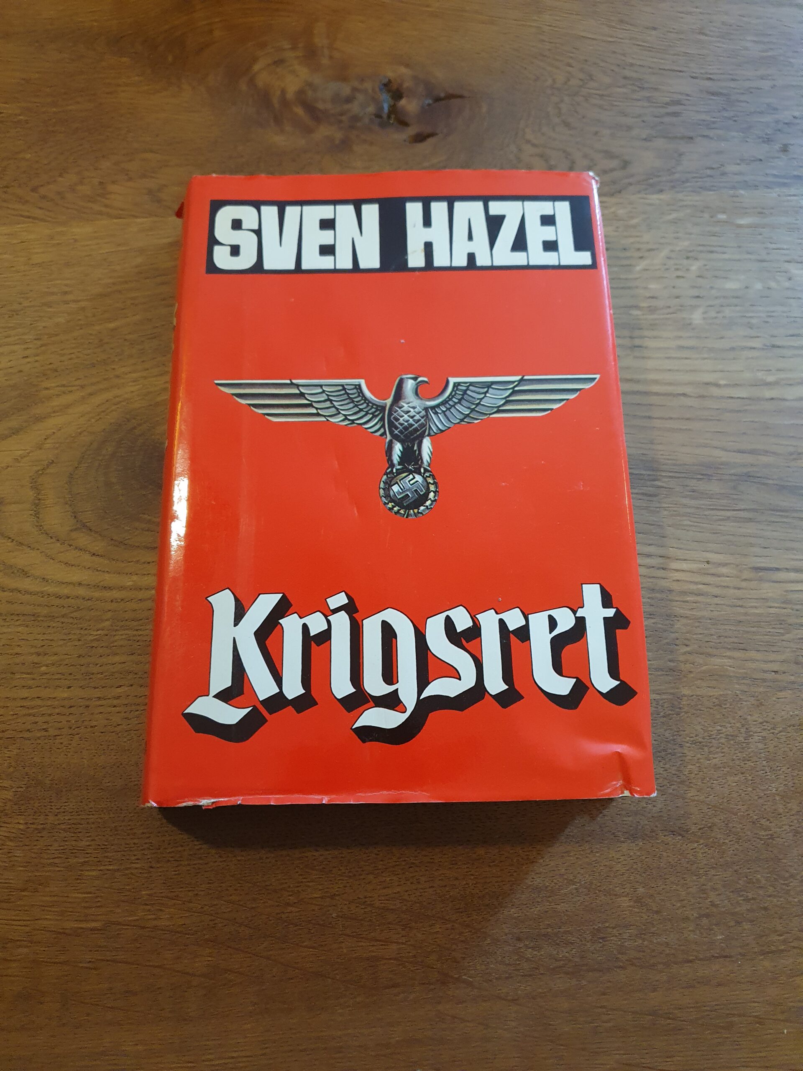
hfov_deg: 53.1
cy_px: 536
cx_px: 402
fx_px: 804
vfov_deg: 67.3
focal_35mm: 26
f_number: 1.5
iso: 250
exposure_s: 1/50
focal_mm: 4.32
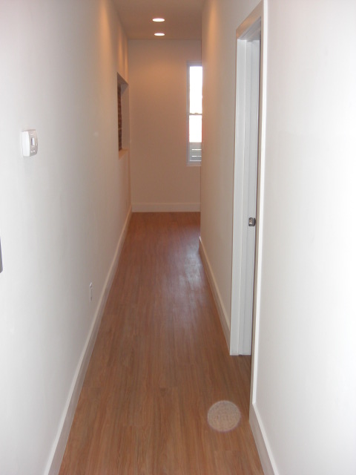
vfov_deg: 49.0
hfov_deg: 37.7
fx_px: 521
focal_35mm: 38
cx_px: 178
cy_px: 238
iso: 200
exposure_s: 1/60
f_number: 2.8
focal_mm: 7.9
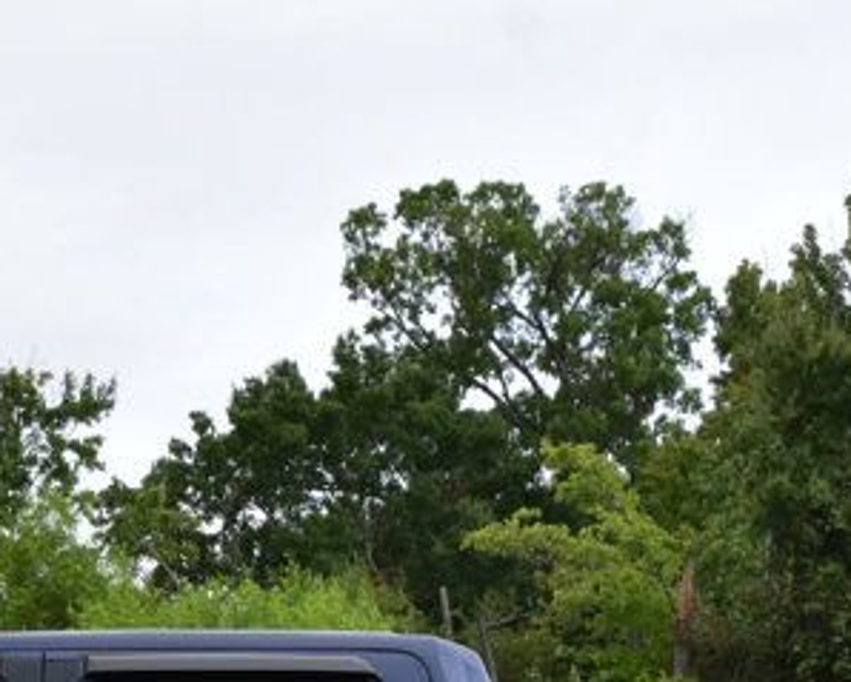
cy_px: 859
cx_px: 20
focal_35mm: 145
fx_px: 3656
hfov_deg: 13.1
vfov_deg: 10.5
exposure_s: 1/250
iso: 400
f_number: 10
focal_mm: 30
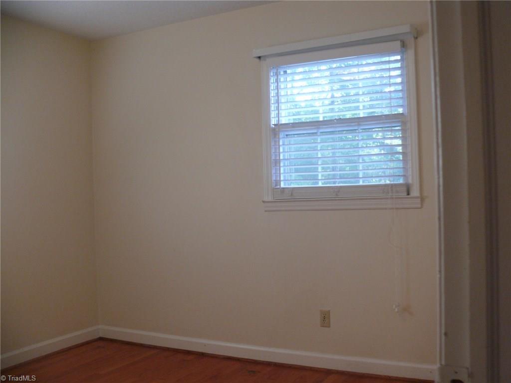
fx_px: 546
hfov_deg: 50.1
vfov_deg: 38.7
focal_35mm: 37
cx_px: 256
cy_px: 192
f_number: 2.8
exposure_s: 1/60
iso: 250
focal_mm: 7.7
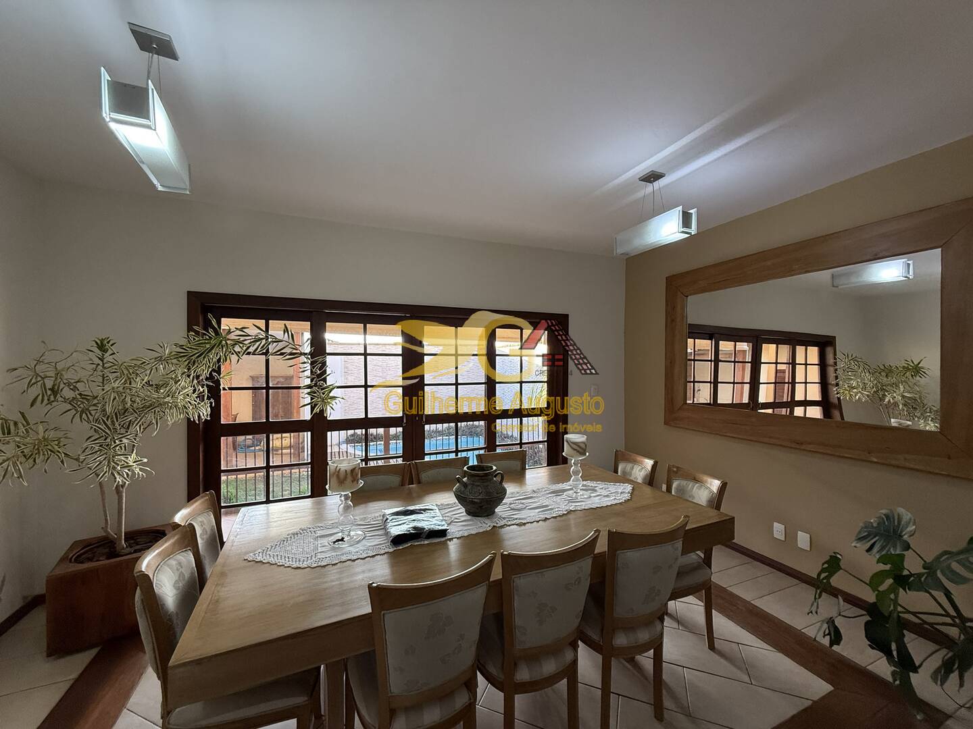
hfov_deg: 102.1
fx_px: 394
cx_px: 486
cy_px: 364
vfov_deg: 85.7
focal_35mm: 14
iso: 200
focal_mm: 2.22
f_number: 2.2
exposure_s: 1/120
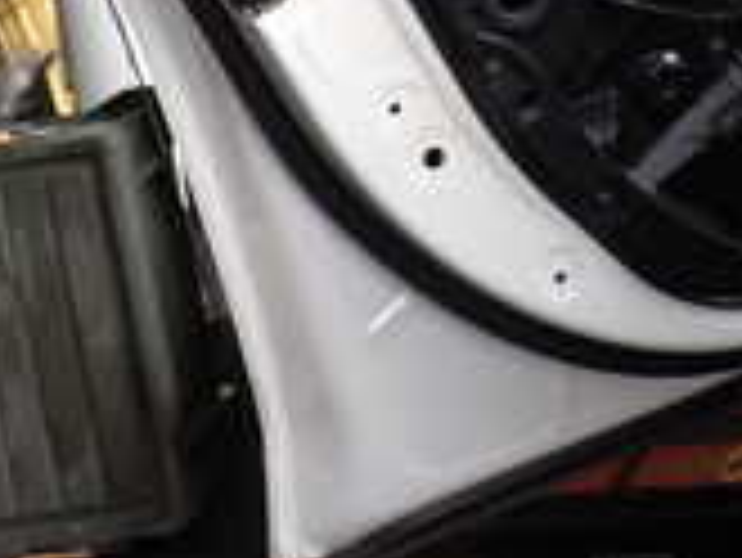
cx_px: 531
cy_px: -234
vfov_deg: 13.0
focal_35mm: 109
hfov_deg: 18.0
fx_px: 2338
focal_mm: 5.4
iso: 100
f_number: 2.3
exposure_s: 1/100
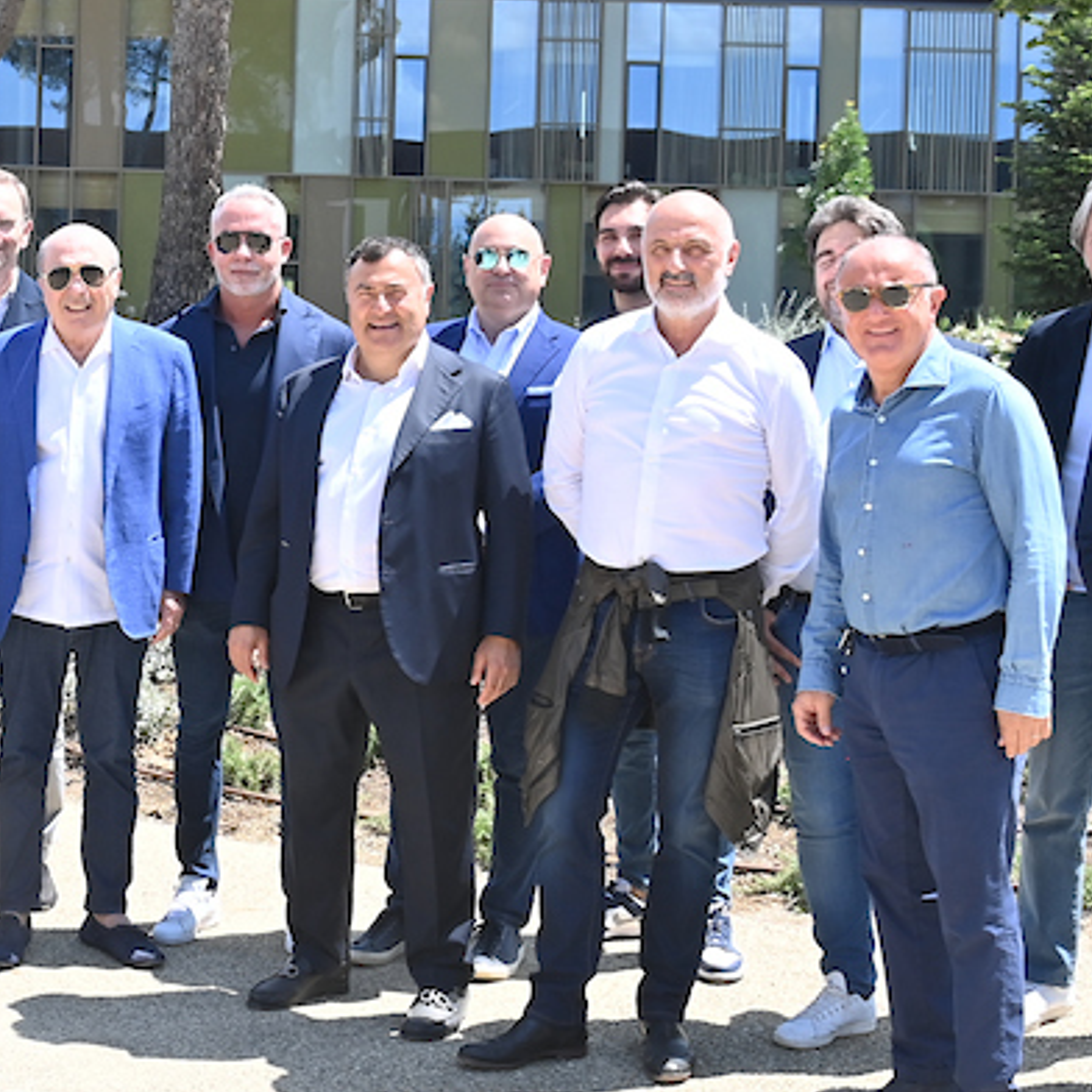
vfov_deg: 22.1
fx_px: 2784
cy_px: 329
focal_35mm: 78
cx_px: 70
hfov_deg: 21.6
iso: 400
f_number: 11
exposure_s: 1/200
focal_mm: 30
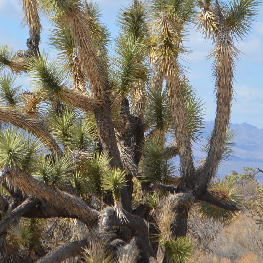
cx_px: 144
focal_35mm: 221
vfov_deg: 7.9
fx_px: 1903
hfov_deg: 7.9
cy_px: 78
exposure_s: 1/1600
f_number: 7.1
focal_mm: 55
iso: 400
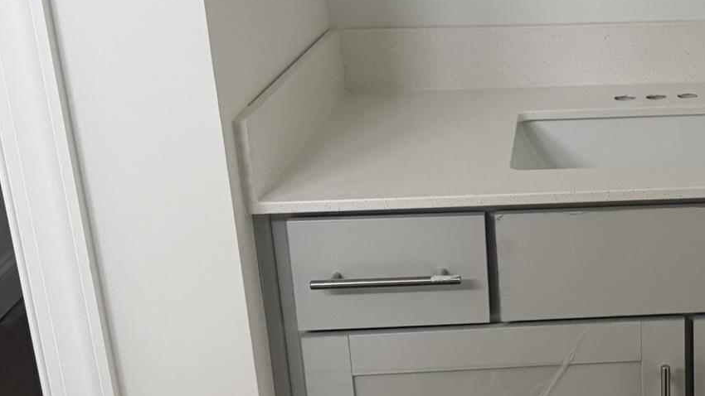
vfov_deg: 19.1
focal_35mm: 63
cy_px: 194
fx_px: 1178
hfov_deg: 31.2
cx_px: 683
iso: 400
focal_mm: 6.76
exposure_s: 1/60
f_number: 1.78
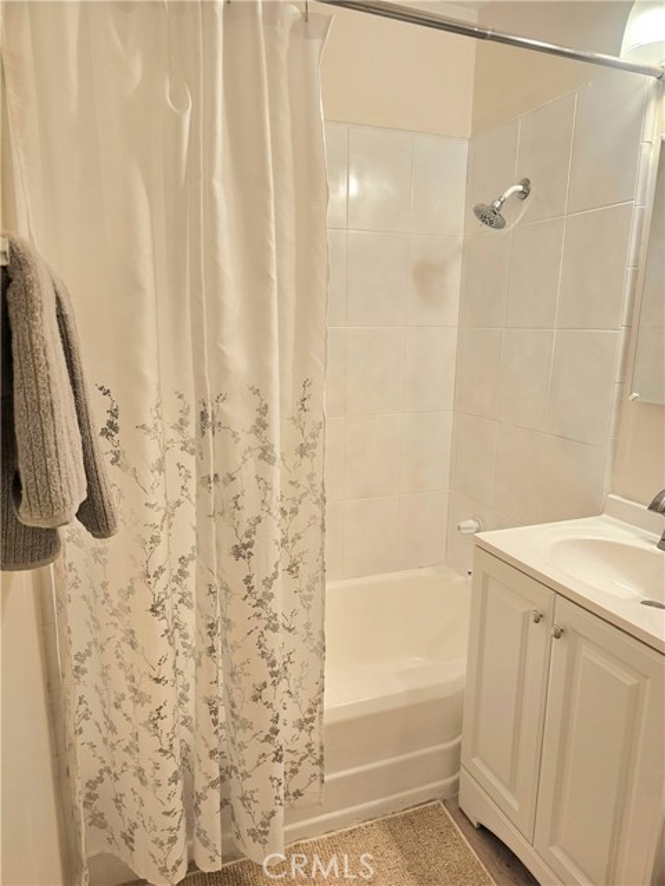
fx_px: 589
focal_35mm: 23
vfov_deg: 73.9
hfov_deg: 58.9
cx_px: 332
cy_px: 443
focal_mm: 6.3
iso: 160
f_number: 1.7
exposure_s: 1/120
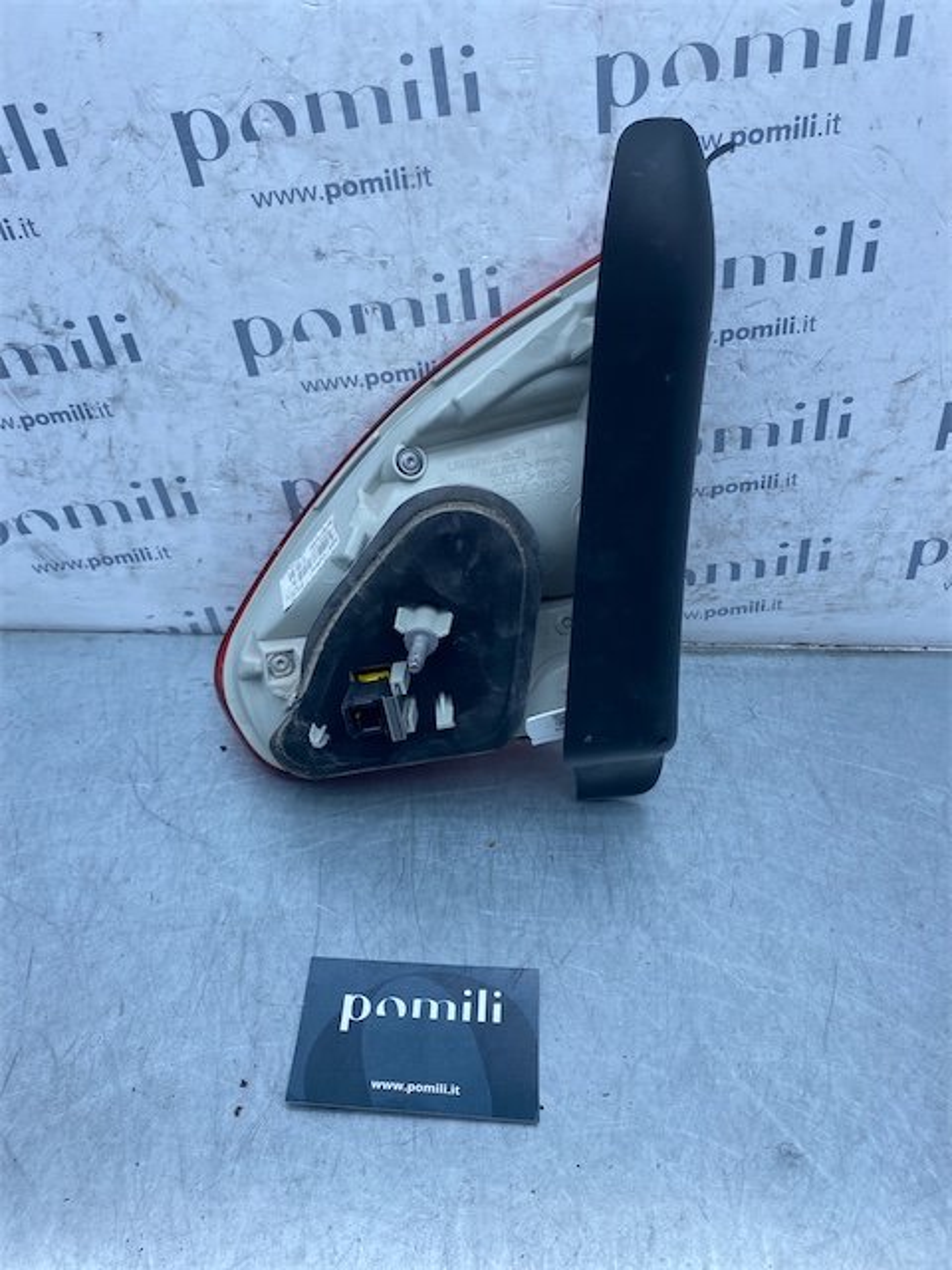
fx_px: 953
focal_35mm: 26
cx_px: 476
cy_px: 635
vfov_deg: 67.3
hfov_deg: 53.1
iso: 32
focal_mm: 4.25
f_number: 1.8
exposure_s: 1/752
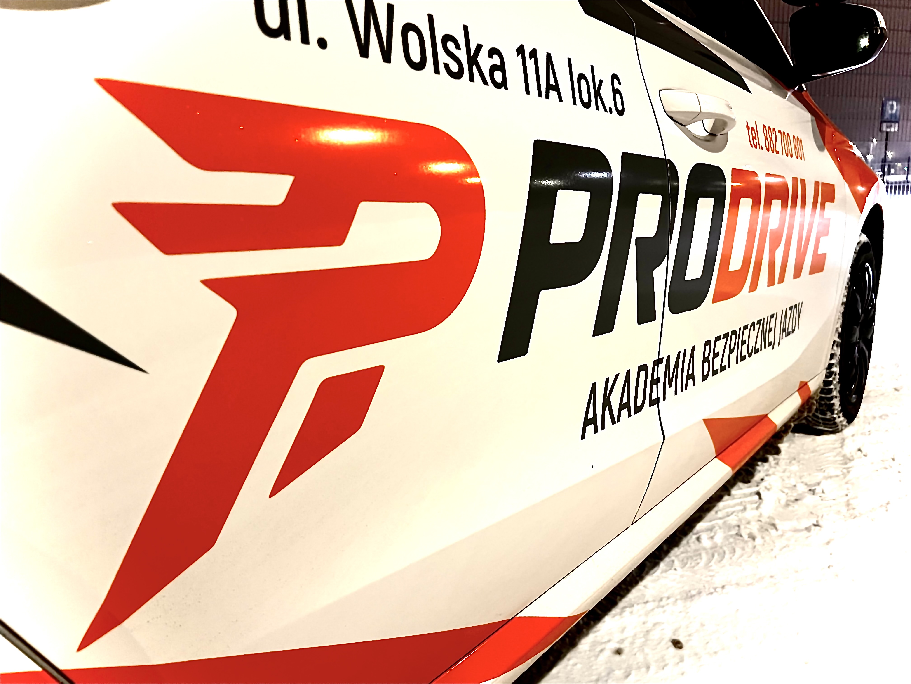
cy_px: 342
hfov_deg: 67.3
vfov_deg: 53.1
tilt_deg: -12.3
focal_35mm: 26
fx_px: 684
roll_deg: +1.8
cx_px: 456
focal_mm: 5.7
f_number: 1.5
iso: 500
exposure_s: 1/34
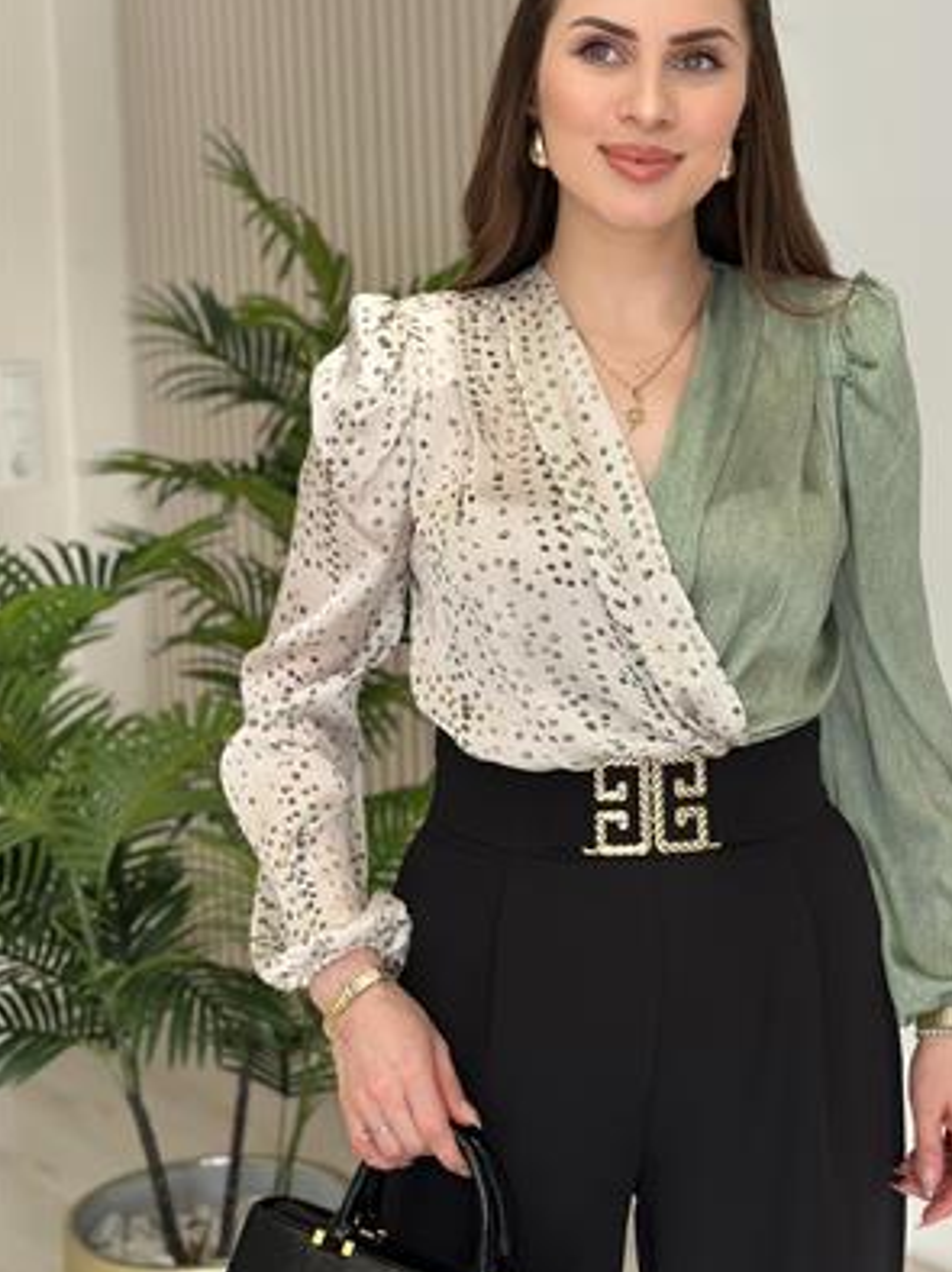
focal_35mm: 65
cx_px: 636
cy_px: 618
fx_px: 2386
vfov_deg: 29.8
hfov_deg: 22.5
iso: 80
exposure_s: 1/454
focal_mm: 6.86
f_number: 1.78
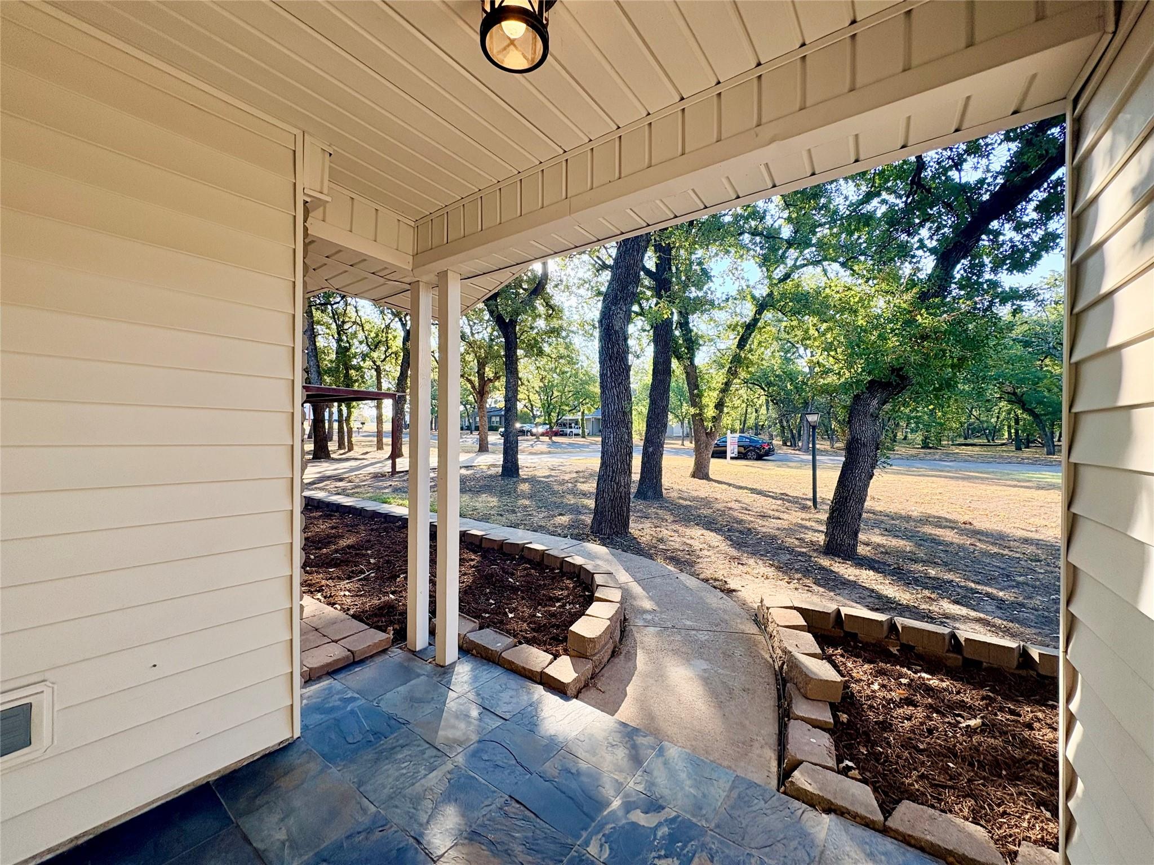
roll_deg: -0.1
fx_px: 467
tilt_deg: +0.8
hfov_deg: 102.1
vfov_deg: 85.7
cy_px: 432
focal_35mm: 14
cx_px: 577
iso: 64
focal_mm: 2.22
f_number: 2.2
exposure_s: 1/346
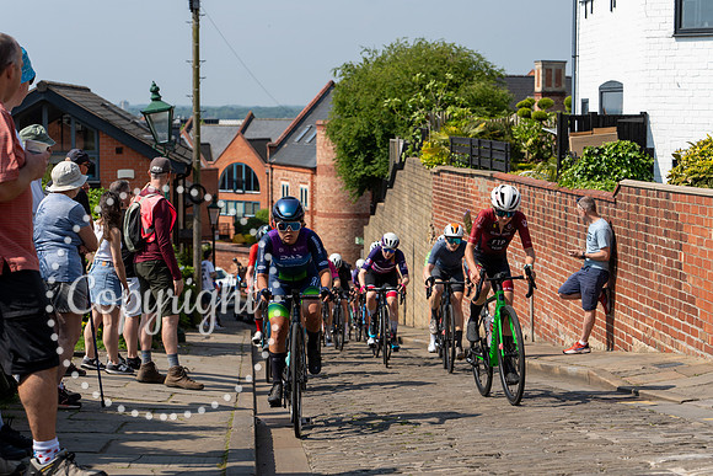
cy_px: 238
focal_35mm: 73
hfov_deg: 27.7
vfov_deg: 18.7
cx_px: 356
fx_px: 1446
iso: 200
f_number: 5
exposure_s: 1/1250
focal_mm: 73
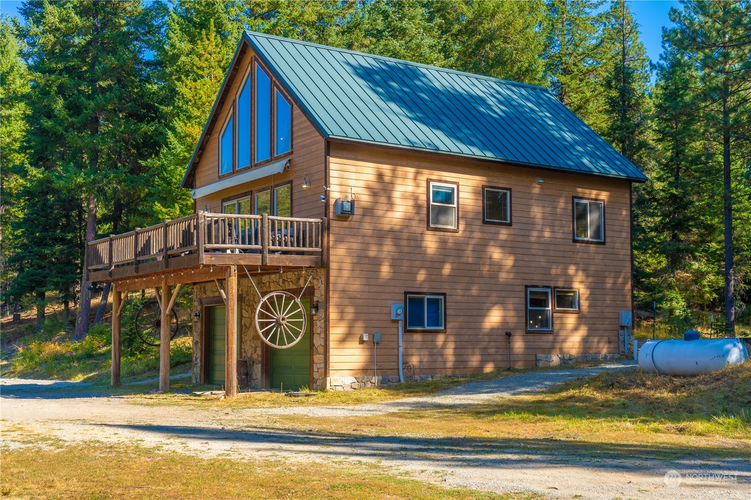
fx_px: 939
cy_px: 250
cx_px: 376
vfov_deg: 29.9
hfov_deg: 43.6
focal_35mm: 45
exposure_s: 1/100
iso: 100
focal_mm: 45
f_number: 7.1
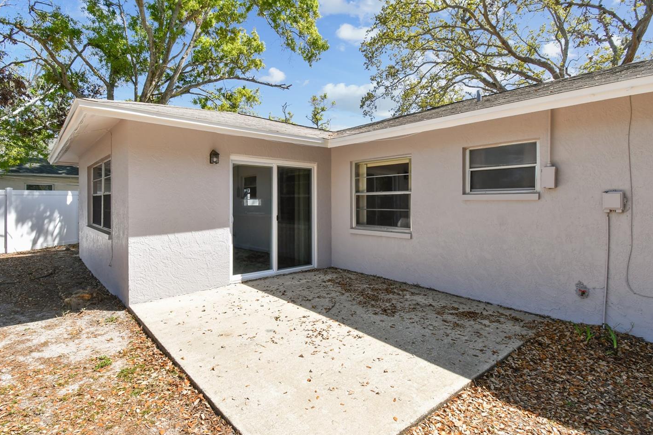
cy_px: 217
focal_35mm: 17
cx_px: 324
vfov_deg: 70.4
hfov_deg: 93.3
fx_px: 308
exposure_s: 1/200
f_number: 7.1
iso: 100
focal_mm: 10
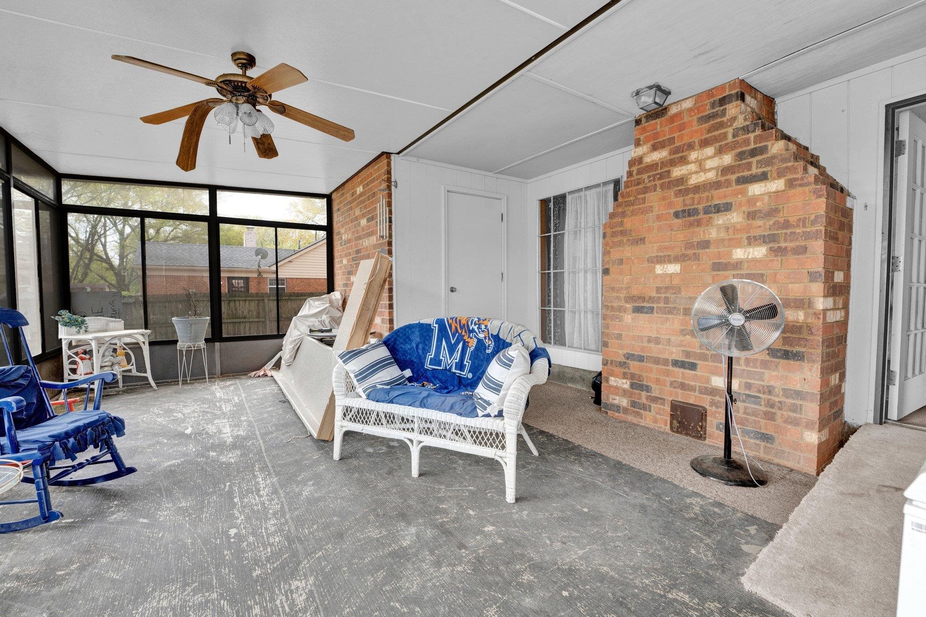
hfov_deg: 99.3
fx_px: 393
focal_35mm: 15
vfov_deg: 76.2
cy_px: 308
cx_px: 463
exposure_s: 1/80
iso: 1000
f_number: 8
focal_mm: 15.3
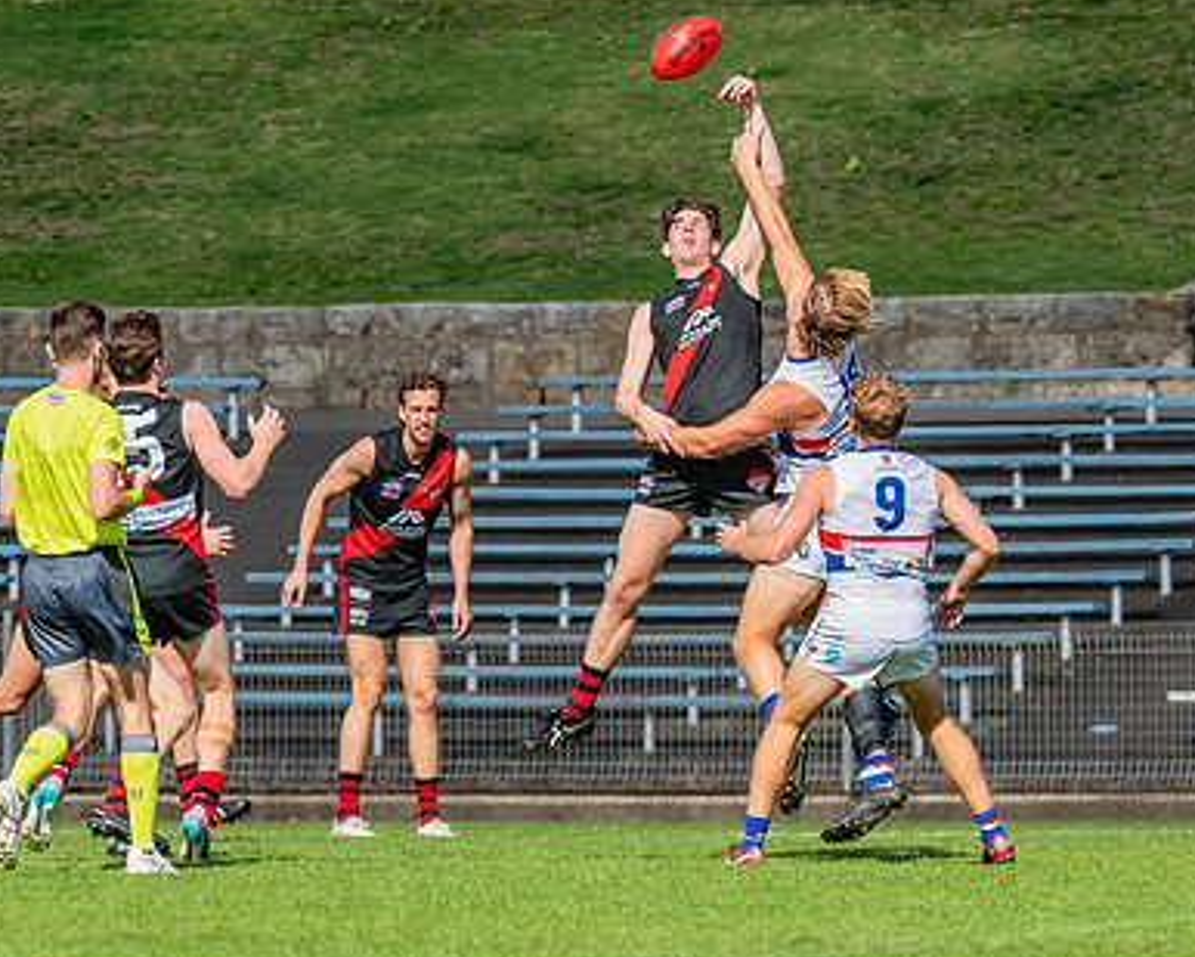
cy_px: 374
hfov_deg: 3.0
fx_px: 23030
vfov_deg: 2.4
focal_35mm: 651
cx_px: 701
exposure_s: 1/1600
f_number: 10
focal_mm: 420
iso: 800
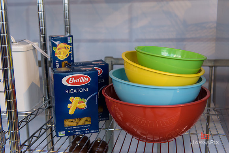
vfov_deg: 29.9
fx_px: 286
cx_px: 114
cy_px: 76
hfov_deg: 43.6
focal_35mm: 45
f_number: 3.2
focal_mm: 45
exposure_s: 1/800
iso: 400
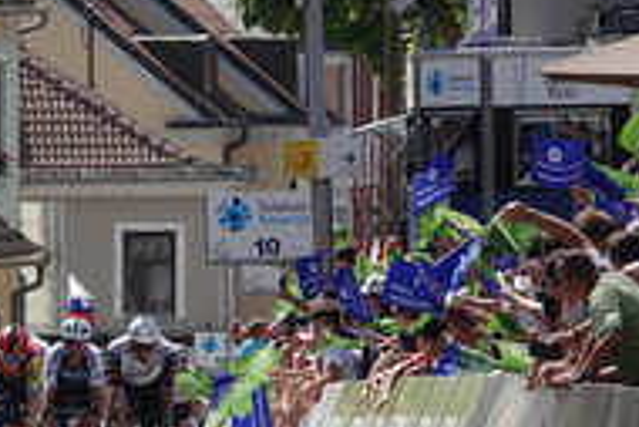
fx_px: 11173
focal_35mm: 629
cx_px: -101
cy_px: 451
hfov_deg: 3.3
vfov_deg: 2.2
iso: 125
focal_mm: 97.49
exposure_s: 1/1000
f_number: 4
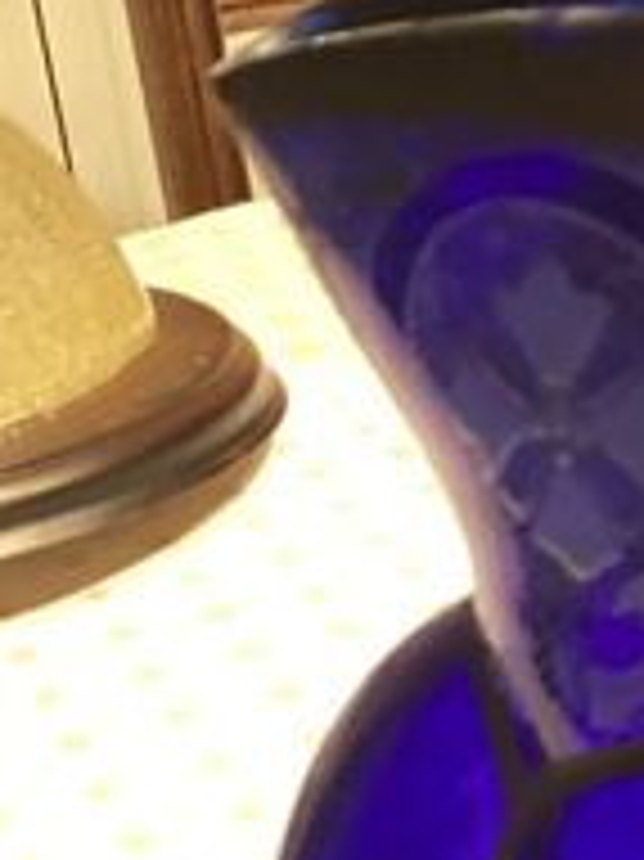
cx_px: 757
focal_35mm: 104
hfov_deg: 13.8
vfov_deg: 18.2
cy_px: 964
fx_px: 2583
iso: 800
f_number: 2.4
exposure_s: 1/15
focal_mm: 3.3
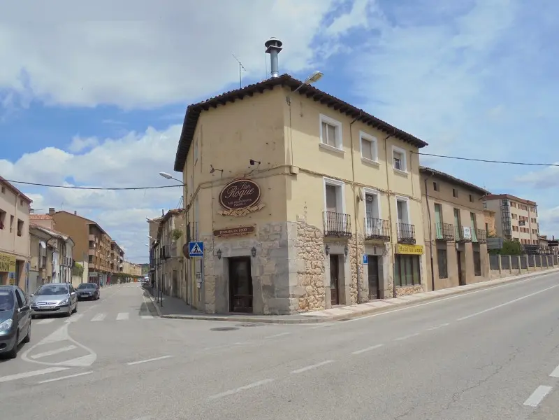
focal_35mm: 29
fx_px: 468
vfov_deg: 48.2
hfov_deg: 61.7
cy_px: 210
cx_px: 280
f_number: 11.8
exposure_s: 1/160
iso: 100
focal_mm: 5.3
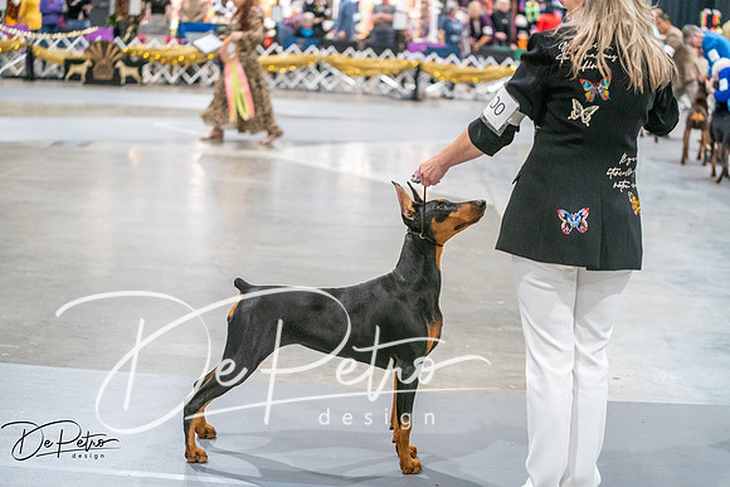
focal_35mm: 70
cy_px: 244
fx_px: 1420
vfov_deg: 19.5
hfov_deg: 28.8
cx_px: 365
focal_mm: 70
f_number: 2.8
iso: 6400
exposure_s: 1/250
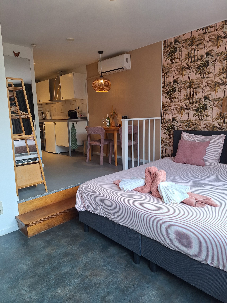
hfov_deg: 58.9
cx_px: 114
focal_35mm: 23
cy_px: 152
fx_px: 201
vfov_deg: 73.9
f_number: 1.8
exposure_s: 1/100
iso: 80
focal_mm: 5.54
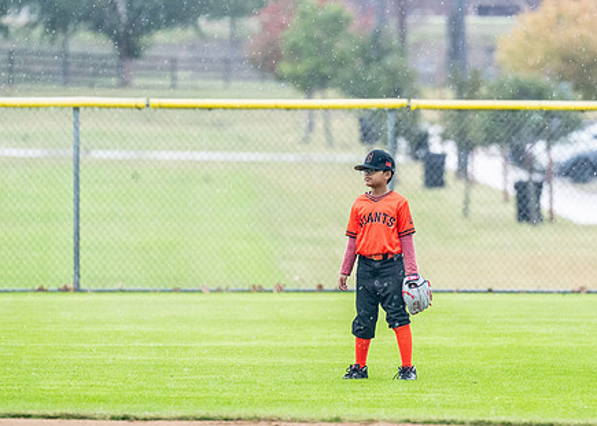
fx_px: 7471
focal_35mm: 441
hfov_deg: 4.6
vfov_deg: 3.3
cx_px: 364
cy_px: 234
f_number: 2.8
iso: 1600
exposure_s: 1/1000
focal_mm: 200
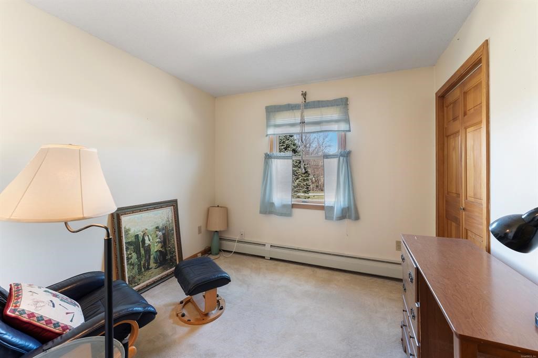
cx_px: 269
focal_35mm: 15
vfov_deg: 78.8
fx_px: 218
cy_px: 179
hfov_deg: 101.9
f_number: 8
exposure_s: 1/6
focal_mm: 14.6
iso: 800
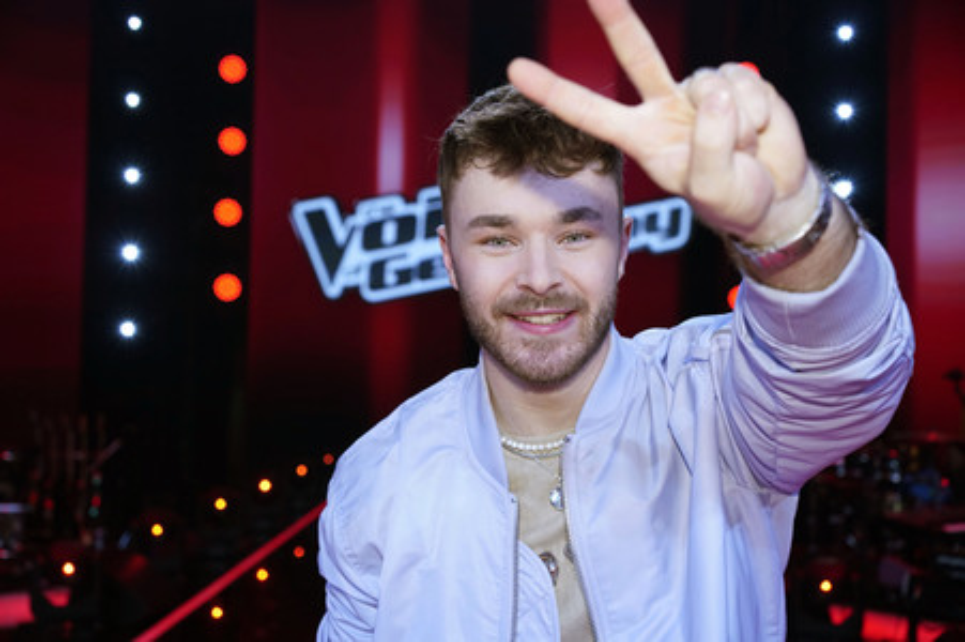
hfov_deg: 44.5
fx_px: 1179
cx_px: 482
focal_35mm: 44
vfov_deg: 30.5
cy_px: 321
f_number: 4.5
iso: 1600
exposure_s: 1/125
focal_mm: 44
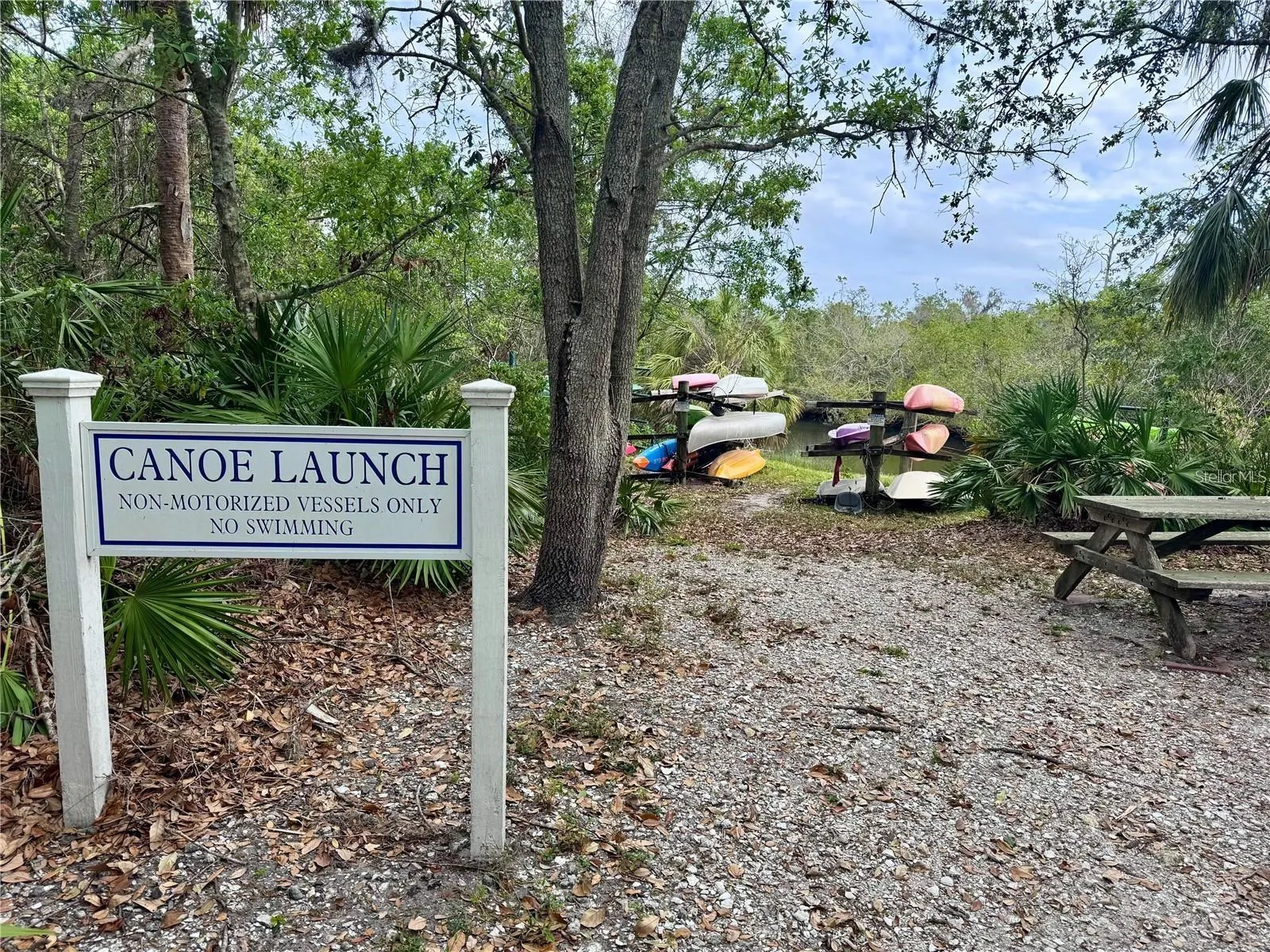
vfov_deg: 56.8
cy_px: 476
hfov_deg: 71.6
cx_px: 635
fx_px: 881
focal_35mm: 24
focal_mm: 6.76
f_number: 1.78
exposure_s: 1/1151
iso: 80
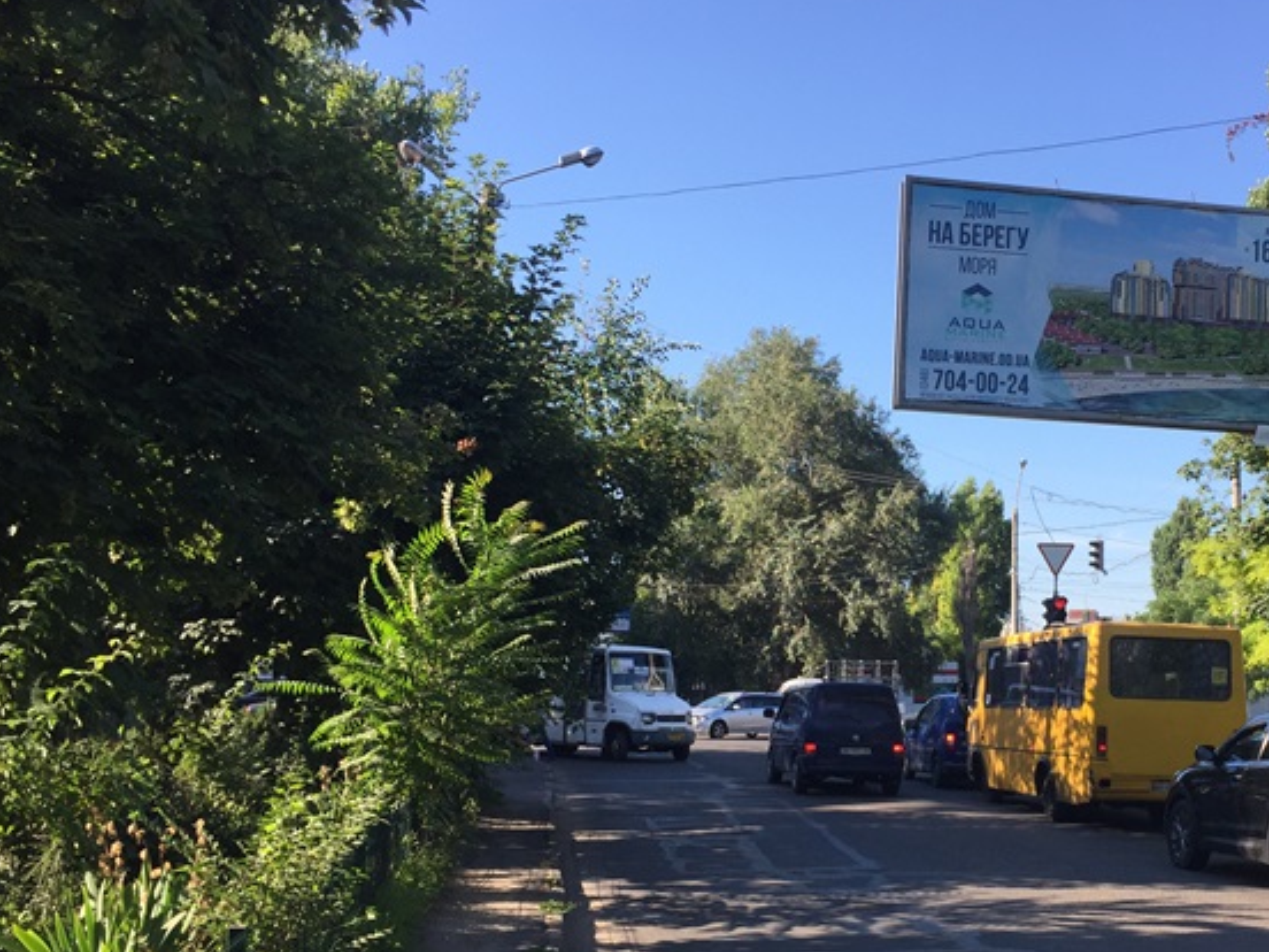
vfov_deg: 34.2
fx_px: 1540
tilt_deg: +4.3
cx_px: 906
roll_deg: +0.1
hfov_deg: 43.7
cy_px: 600
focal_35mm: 42
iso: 32
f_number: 2.2
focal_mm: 4.15
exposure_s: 1/879
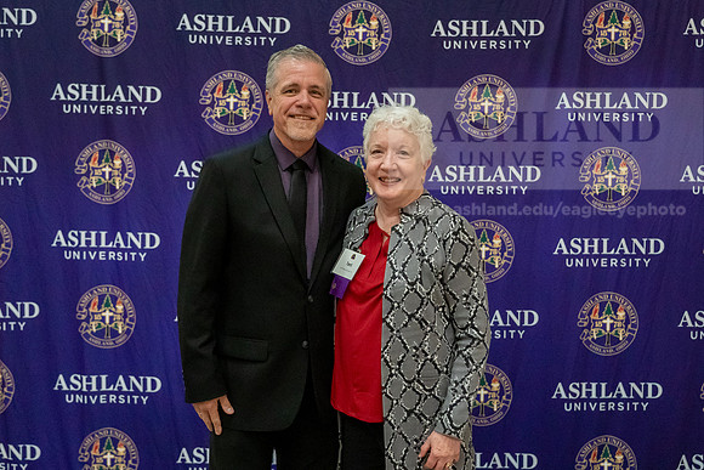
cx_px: 350
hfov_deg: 43.8
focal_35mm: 45
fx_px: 875
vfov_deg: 30.0
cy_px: 245
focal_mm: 34
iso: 5000
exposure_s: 1/400
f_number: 2.8
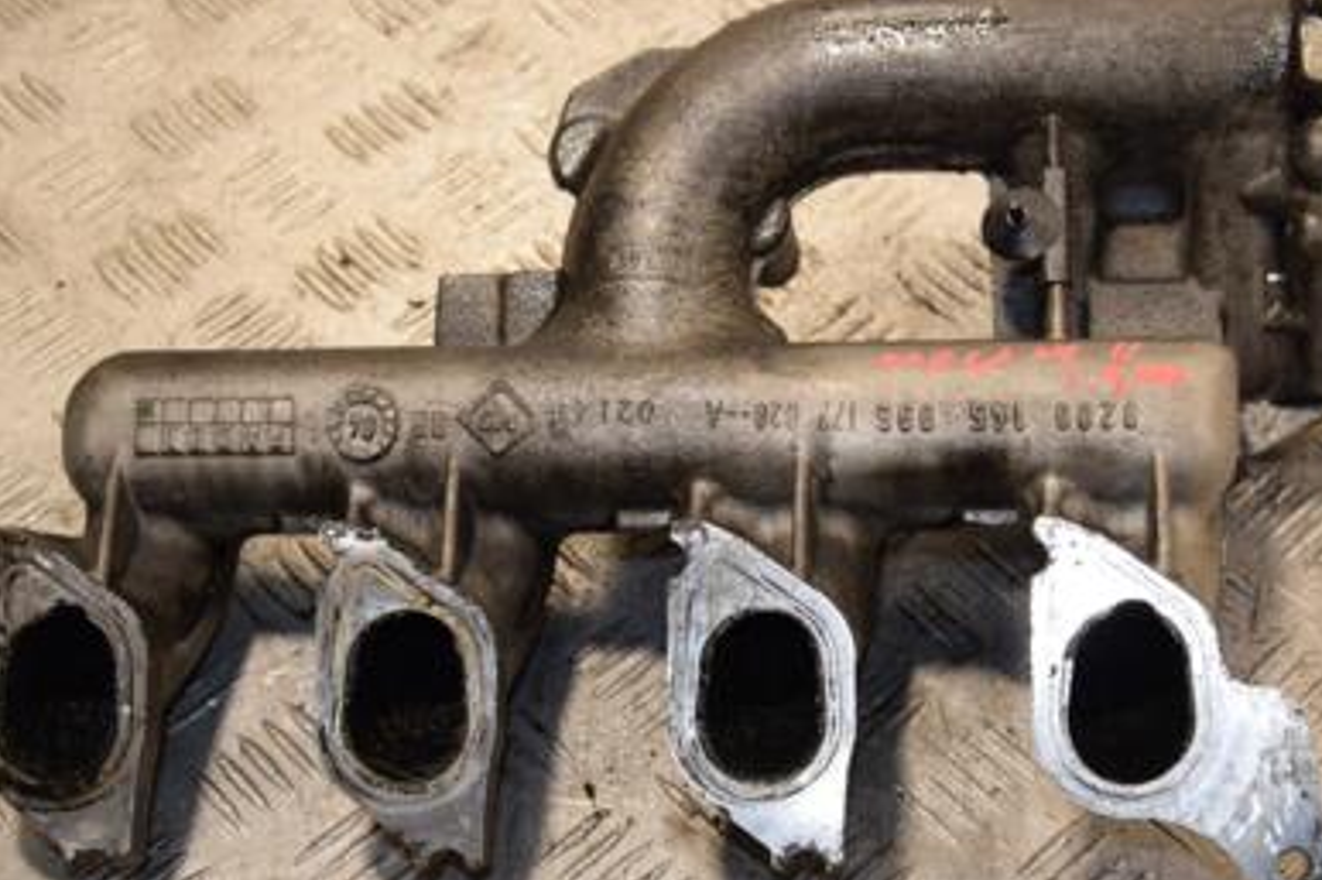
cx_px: 856
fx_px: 2569
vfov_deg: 19.4
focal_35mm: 70
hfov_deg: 28.7
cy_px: 483
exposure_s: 1/200
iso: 800
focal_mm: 30
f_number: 5.6
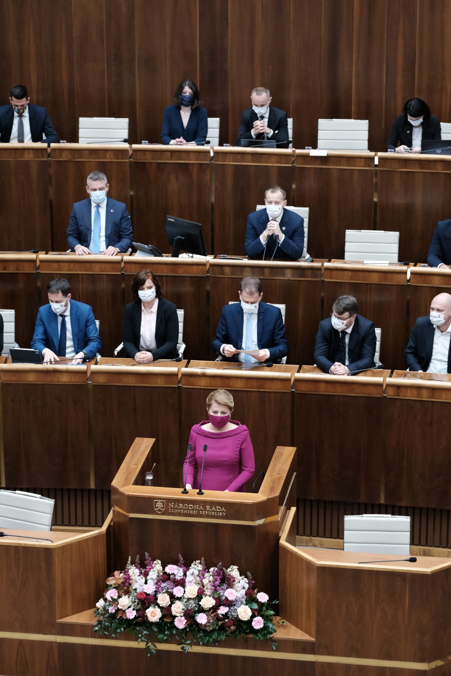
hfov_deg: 13.3
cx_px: 226
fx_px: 1935
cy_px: 338
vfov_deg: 19.8
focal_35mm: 103
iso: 3200
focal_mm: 68.7
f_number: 2.8
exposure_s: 1/250
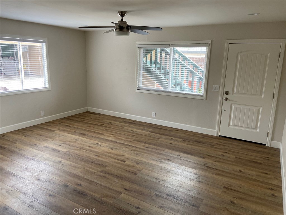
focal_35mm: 26
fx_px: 215
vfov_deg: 53.1
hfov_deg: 67.3
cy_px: 108
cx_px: 143
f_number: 1.8
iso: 100
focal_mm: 4.25
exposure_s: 1/121
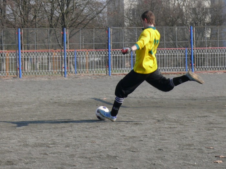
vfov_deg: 11.1
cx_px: 113
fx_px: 875
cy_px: 84
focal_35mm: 134
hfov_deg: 14.7
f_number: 5.6
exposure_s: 1/320
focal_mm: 15.9
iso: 100
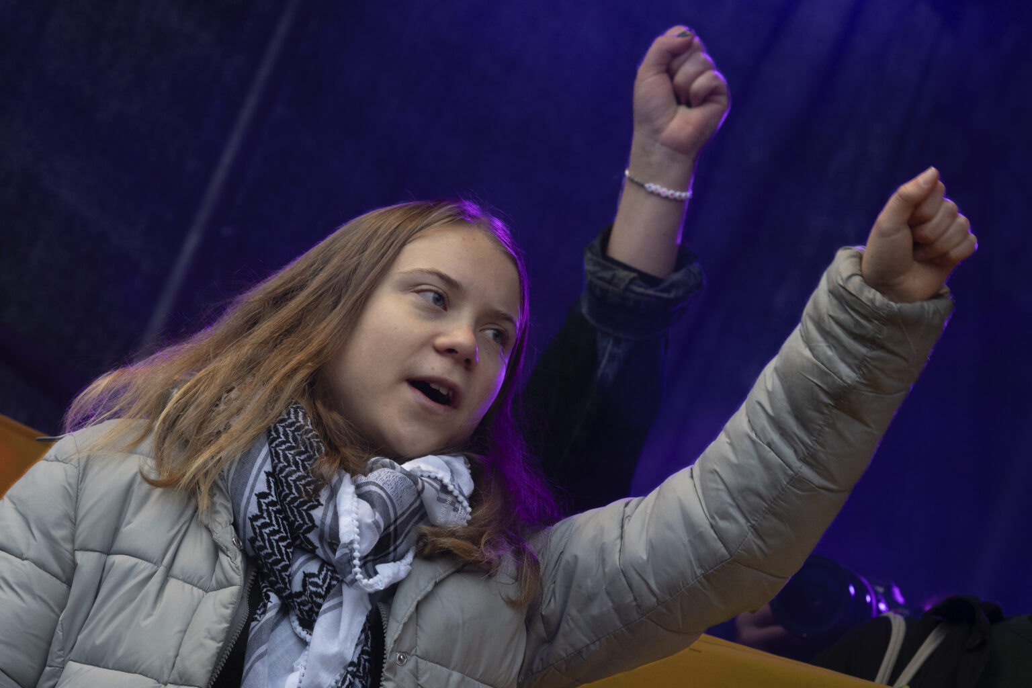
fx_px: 2436
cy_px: 344
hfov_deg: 23.9
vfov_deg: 16.1
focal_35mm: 85
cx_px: 516
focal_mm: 85
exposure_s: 1/200
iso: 500
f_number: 5
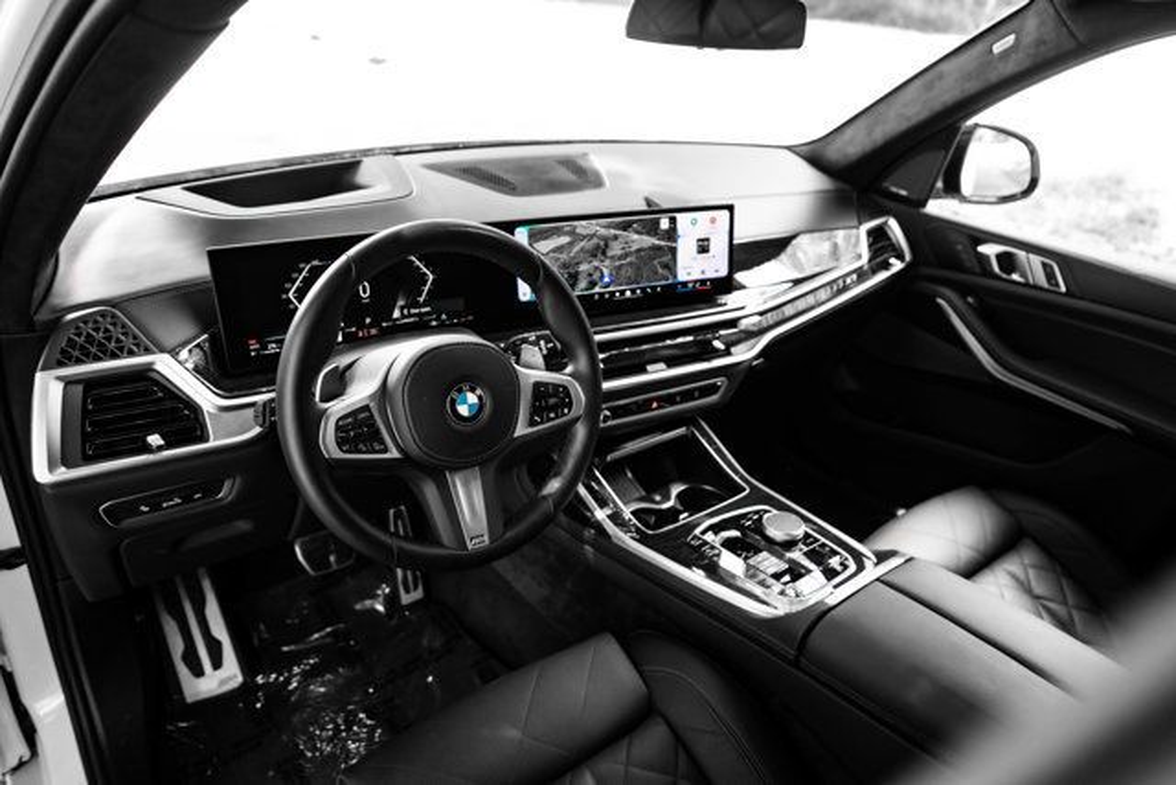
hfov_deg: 73.7
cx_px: 588
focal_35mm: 24
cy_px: 392
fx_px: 784
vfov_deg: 53.2
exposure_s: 1/250
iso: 800
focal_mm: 24
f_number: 3.5
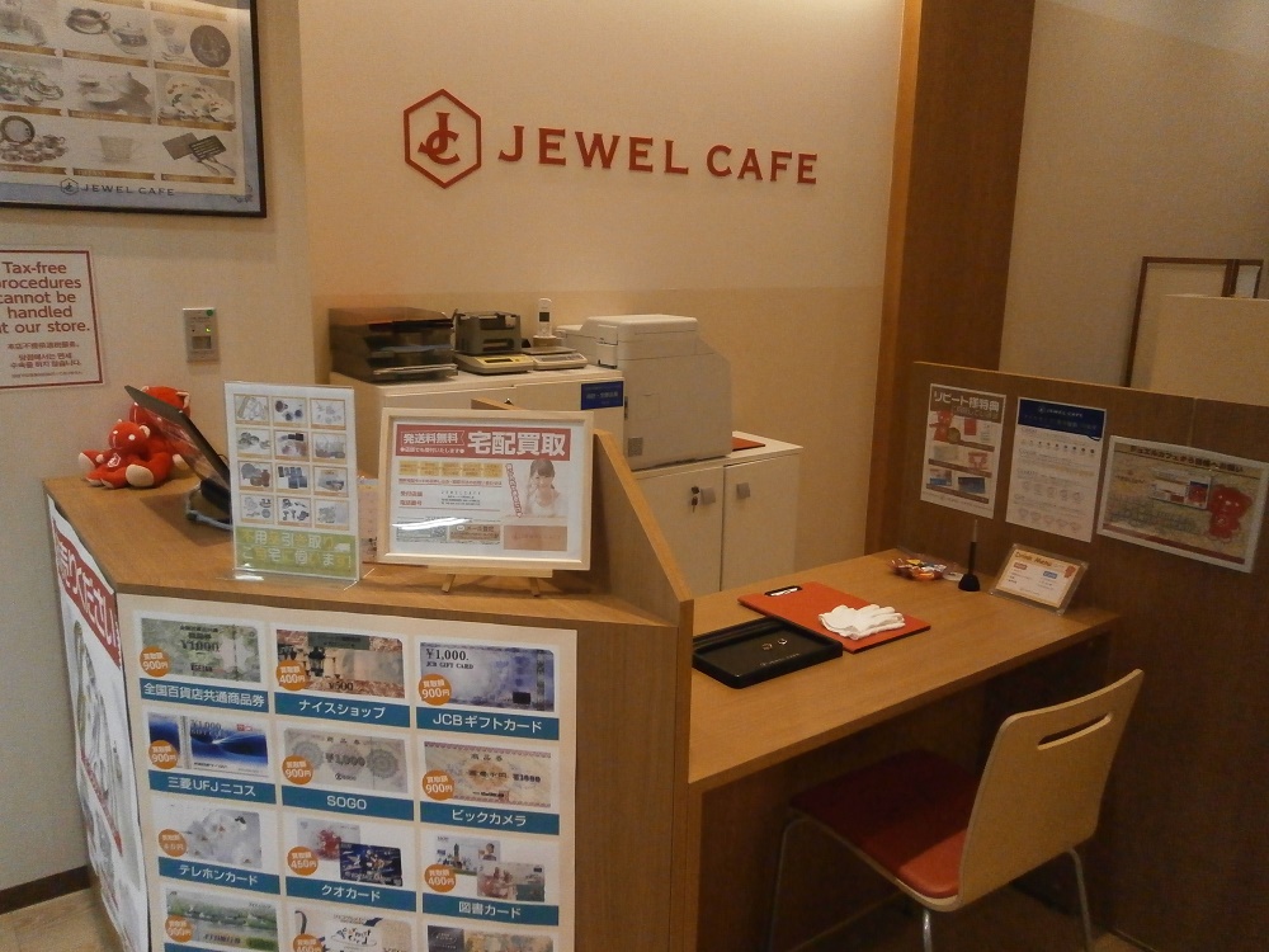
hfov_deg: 67.3
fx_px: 953
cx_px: 634
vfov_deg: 53.1
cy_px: 476
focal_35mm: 26
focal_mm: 4.7
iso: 800
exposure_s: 1/250
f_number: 2.8
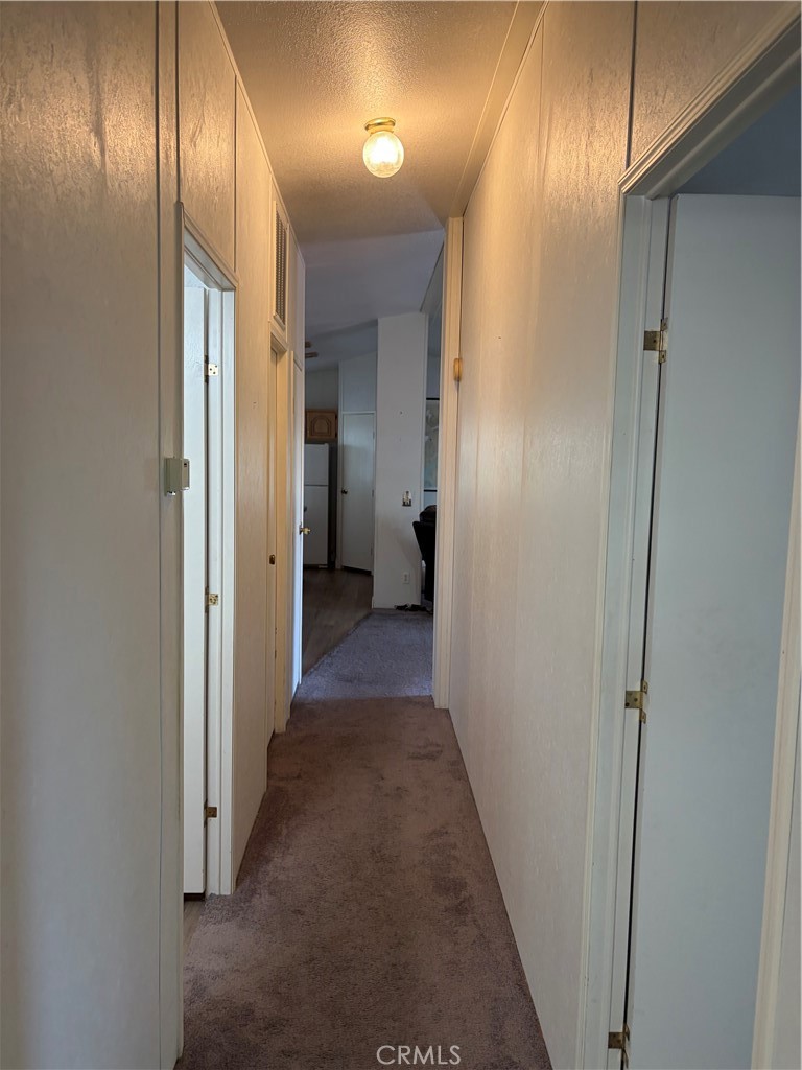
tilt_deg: -5.1
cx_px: 401
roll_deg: -1.0
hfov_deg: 53.1
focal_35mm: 26
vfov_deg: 67.3
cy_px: 535
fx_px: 803
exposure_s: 1/120
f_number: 1.6
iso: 160
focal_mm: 5.96
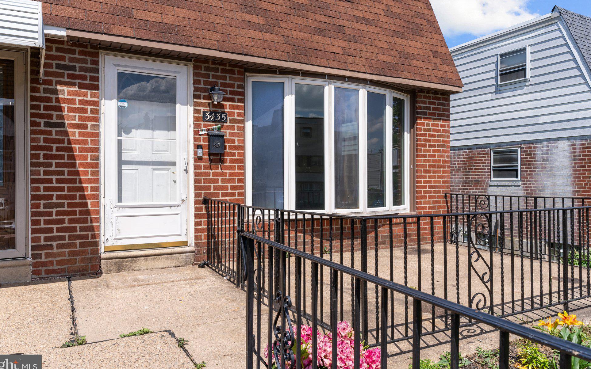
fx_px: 419
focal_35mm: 26
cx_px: 288
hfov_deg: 70.4
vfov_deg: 47.5
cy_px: 168
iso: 400
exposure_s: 1/800
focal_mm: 24
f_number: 10
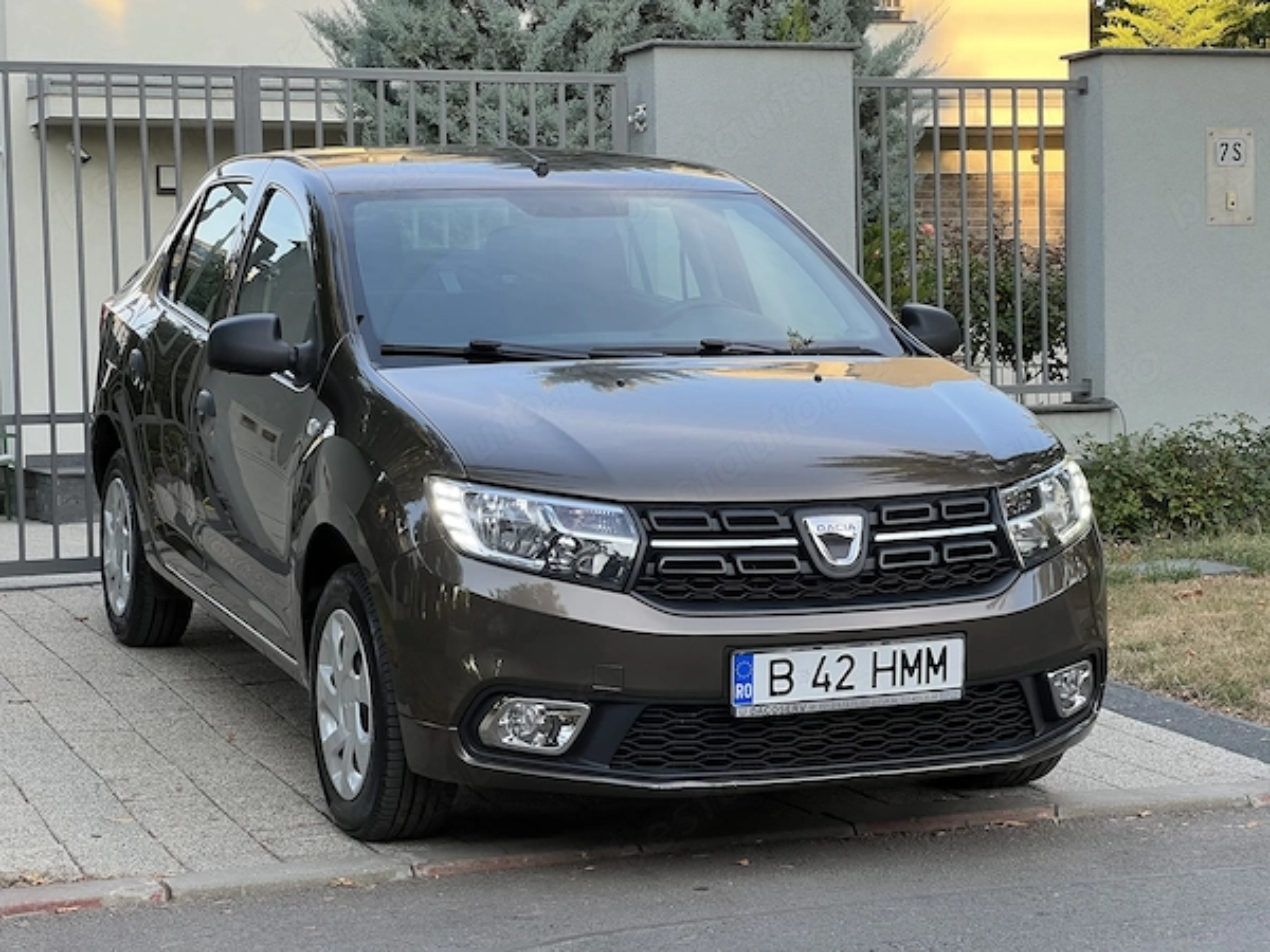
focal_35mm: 77
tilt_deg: -2.1
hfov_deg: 25.3
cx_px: 635
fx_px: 2825
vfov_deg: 19.1
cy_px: 476
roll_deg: +1.2
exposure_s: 1/99
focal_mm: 9
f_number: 2.8
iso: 64
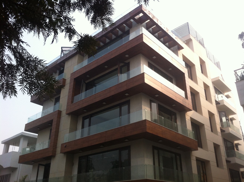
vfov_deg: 40.6
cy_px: 91
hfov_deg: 52.7
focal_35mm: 35
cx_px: 122
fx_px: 246
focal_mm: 3.85
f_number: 2.8
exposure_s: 1/520
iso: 80
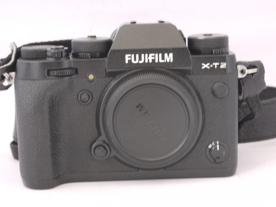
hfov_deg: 25.3
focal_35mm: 77
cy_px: 103
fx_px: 614
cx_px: 138
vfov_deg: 19.1
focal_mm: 38
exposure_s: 1/2.5
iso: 400
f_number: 10
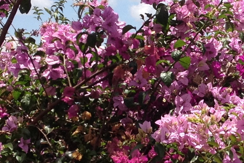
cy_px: 130
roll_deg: -1.8
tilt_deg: -4.9
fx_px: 1172
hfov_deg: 11.7
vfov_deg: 7.9
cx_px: 269
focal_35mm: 173
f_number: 2.4
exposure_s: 1/1577
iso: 50
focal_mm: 4.28
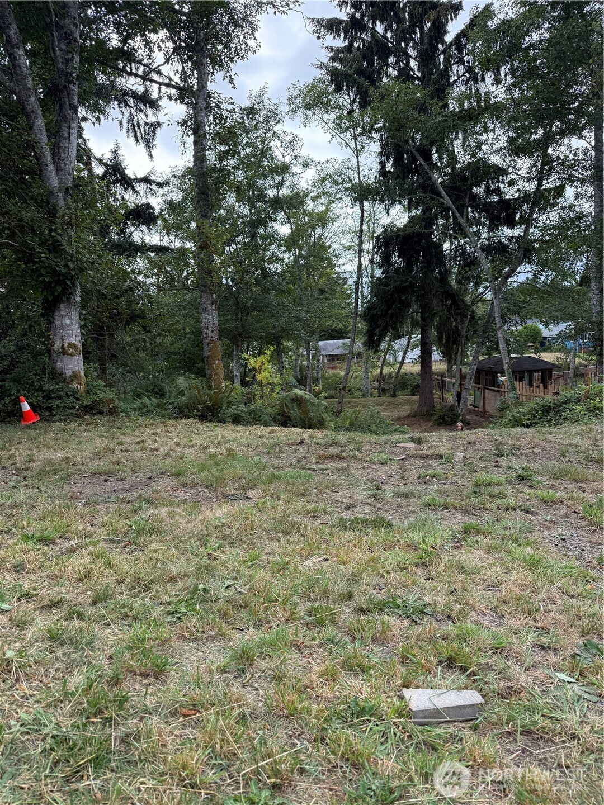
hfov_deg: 56.8
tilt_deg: -7.5
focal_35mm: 24
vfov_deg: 71.6
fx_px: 558
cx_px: 302
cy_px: 402
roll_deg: +3.1
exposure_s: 1/1106
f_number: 1.78
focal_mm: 6.76
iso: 100
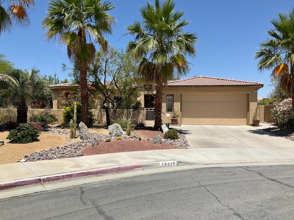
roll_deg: -1.8
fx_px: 246
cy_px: 110
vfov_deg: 48.2
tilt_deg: +1.2
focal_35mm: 29
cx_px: 147
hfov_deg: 61.7
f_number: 1.8
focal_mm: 3
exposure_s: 1/2959
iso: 16
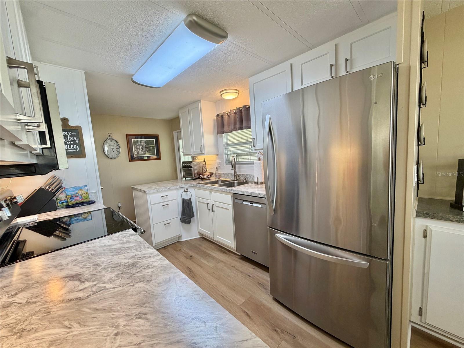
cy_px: 174
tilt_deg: -5.9
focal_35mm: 14
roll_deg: +3.6
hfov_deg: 102.1
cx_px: 232
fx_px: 188
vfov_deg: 85.7
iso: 125
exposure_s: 1/120
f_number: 2.2
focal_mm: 2.22
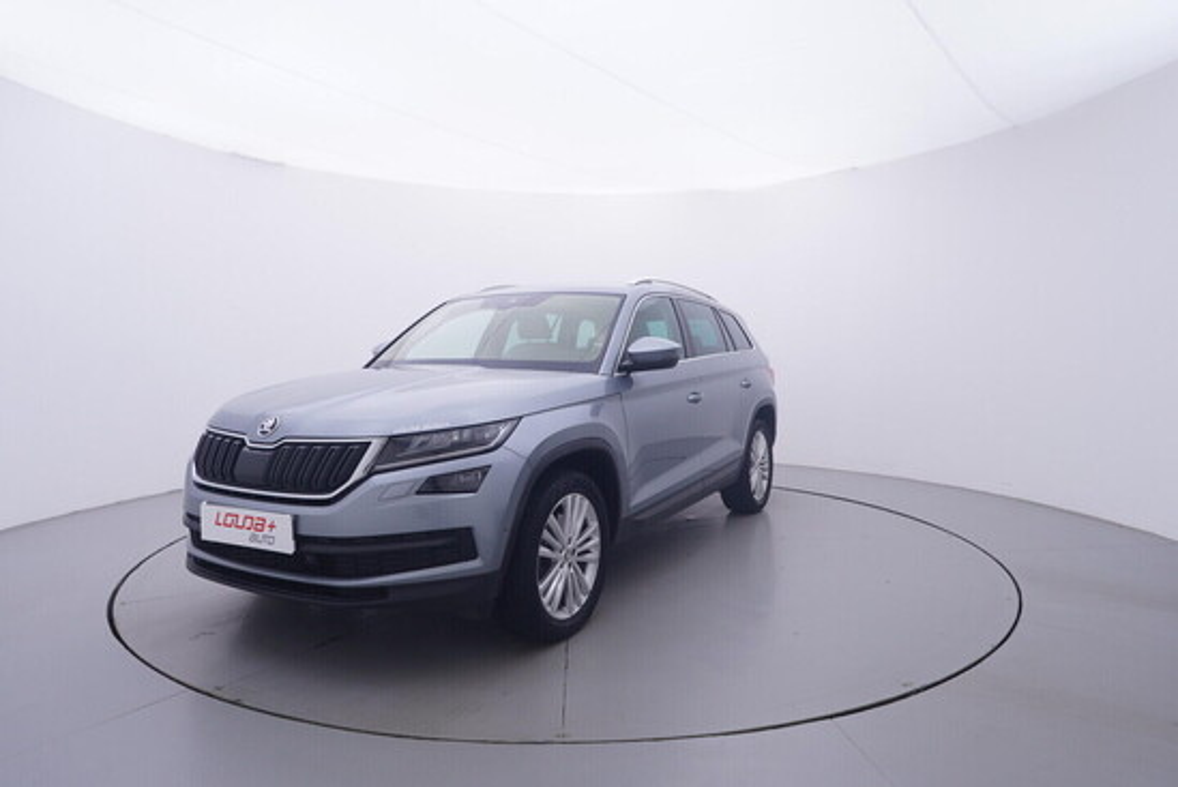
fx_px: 737
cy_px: 394
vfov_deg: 56.2
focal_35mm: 22
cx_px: 589
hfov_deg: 77.3
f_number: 5
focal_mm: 15
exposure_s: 1/80
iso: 200
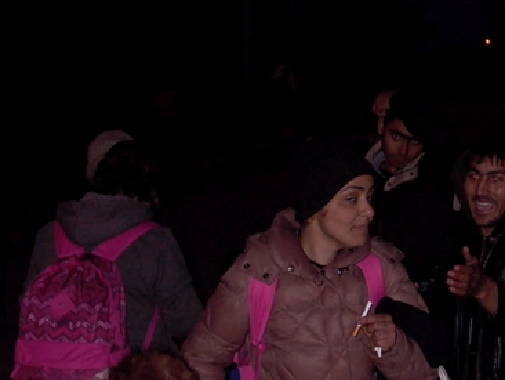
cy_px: 225
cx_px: 403
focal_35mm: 124
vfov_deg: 12.0
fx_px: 1810
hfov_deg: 15.8
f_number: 2.33
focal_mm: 14.59
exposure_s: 1/64.2
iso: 100
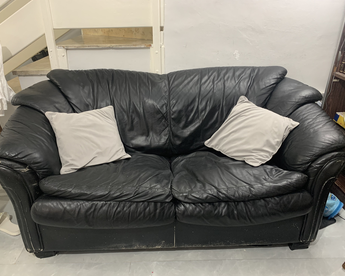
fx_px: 286
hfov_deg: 62.2
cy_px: 141
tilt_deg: -25.9
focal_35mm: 28
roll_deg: +0.7
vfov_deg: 51.5
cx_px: 172
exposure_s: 1/33
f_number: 1.8
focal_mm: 4.25
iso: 320
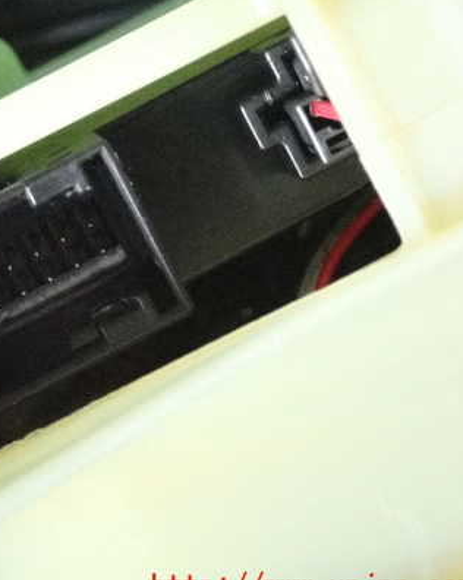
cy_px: 277
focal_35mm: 114
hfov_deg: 13.4
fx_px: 1956
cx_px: 42
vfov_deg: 16.9
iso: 8000
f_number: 4.1
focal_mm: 13.65
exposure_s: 1/125
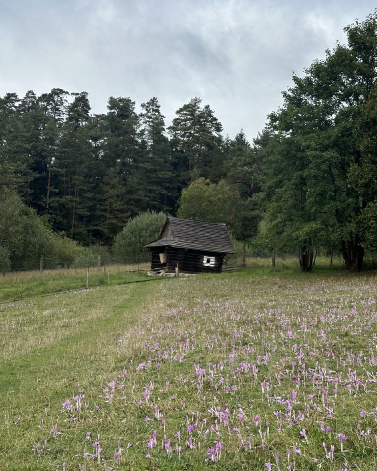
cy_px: 236
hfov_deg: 29.7
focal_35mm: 51
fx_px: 711
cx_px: 188
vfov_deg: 36.7
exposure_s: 1/5556
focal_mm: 6.86
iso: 64
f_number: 1.78
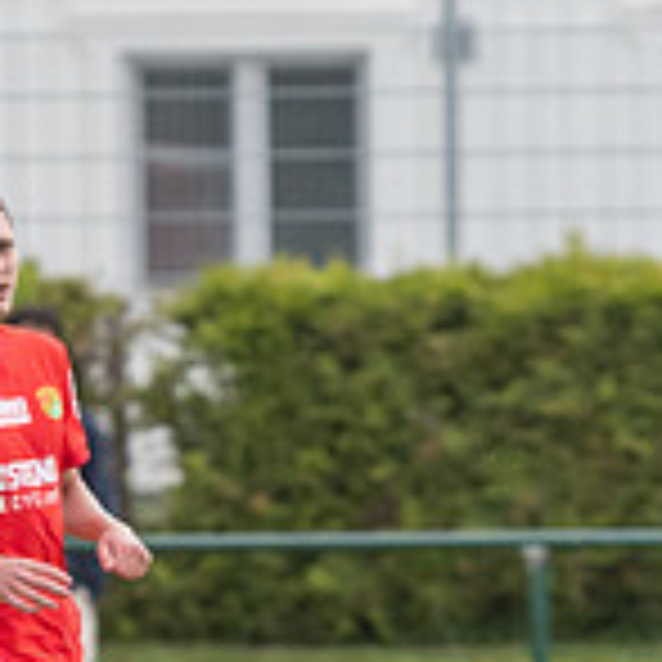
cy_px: 418
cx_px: 2
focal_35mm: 1181
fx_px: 25553
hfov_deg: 1.5
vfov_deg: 1.5
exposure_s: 1/1250
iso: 900
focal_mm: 200
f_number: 4
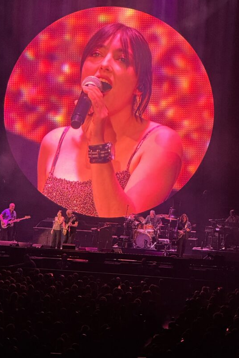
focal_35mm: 158
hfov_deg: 8.7
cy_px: 133
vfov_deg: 13.0
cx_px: 121
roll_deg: -3.6
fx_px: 1574
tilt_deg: +1.0
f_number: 2.8
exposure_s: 1/120
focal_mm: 15.66
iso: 200
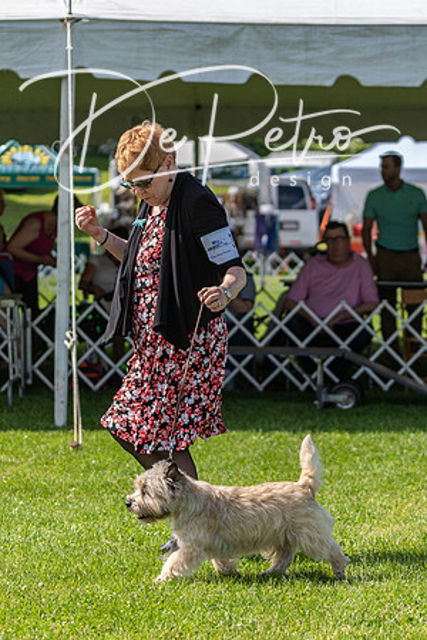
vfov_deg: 13.9
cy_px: 362
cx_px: 241
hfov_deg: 9.3
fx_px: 2626
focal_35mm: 148
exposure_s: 1/2000
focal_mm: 87
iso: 500
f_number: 4
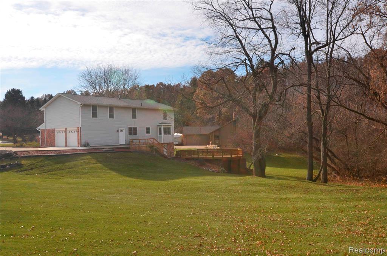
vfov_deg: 39.8
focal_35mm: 33
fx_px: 354
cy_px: 128
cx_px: 194
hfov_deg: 57.3
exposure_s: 1/250
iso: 320
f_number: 14
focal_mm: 22
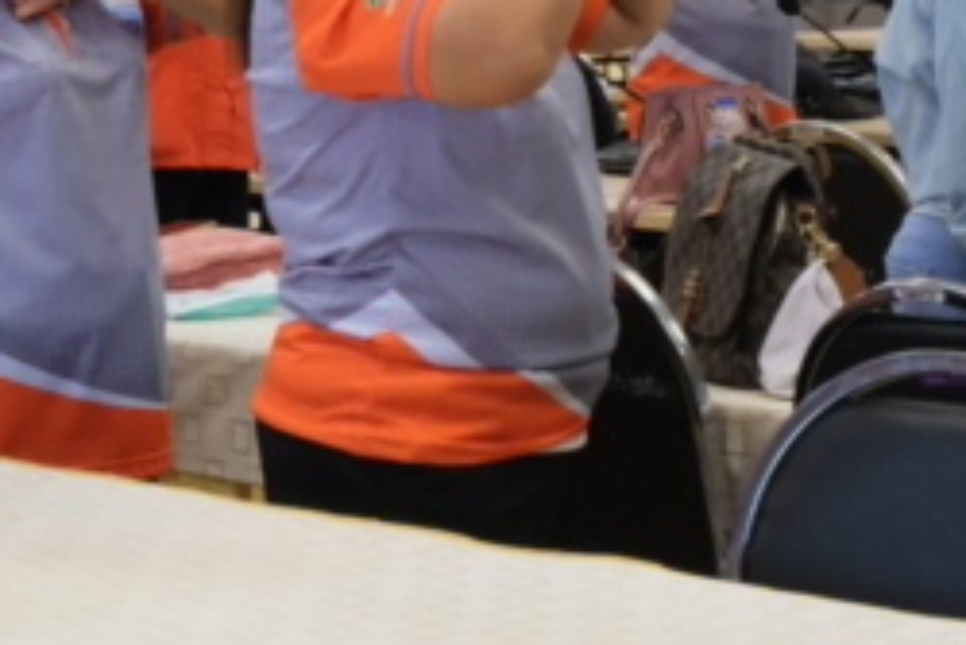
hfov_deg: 13.1
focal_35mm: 156
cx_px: 247
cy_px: -71
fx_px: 4188
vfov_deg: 8.7
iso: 5000
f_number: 5.6
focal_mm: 40.8
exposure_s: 1/120
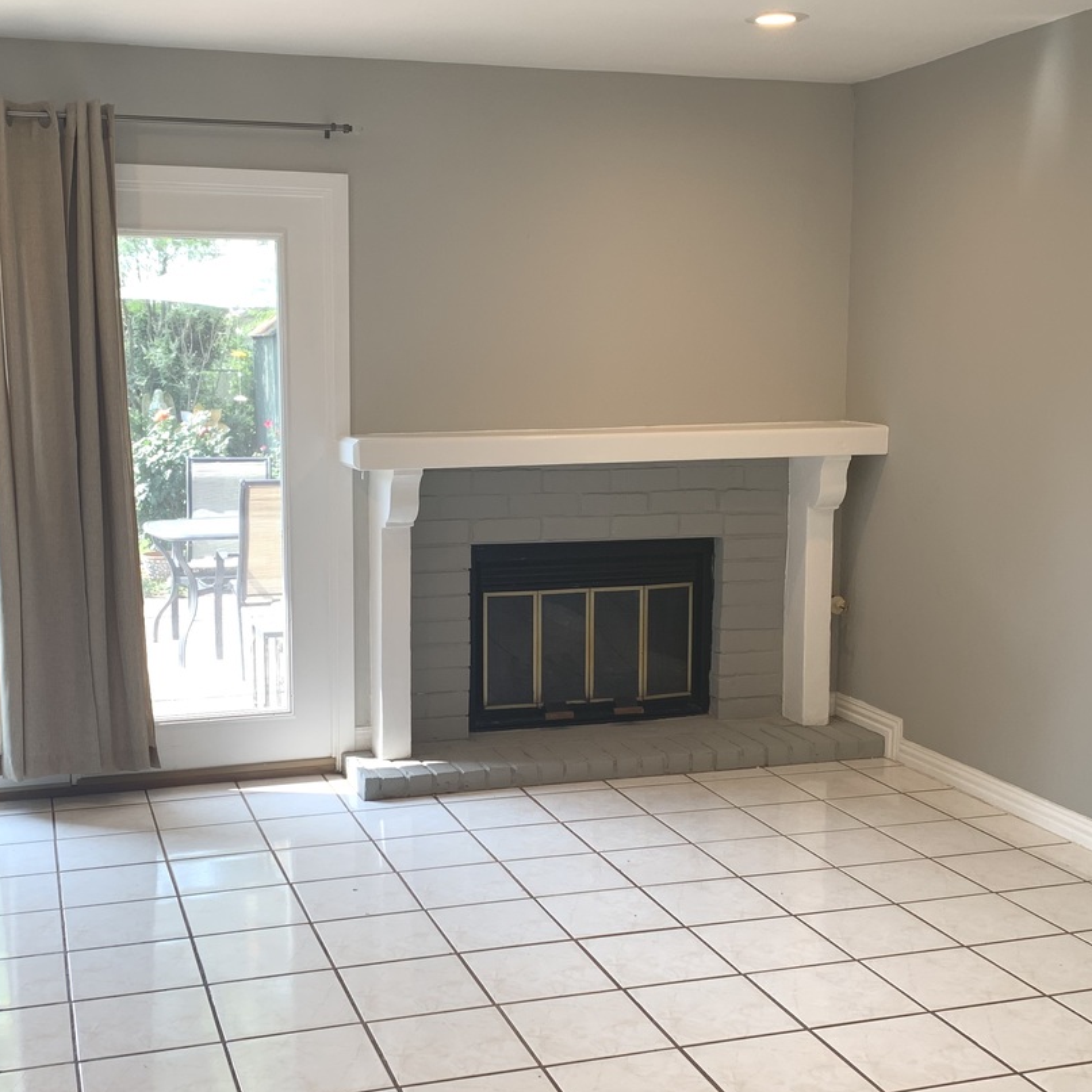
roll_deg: -0.1
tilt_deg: -8.4
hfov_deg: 40.9
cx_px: 491
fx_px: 1463
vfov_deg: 40.9
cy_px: 574
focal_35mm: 41
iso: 64
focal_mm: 4.25
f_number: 1.8
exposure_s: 1/120
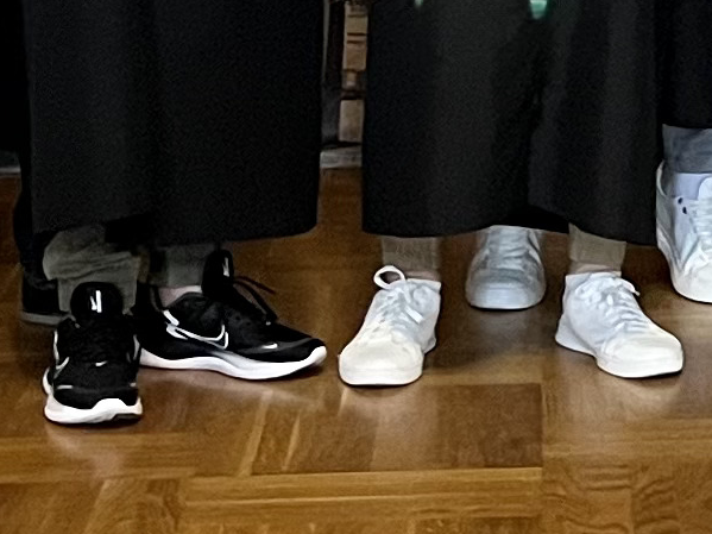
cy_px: -557
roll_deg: +0.5
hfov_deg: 10.9
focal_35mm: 175
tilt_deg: +0.3
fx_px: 3599
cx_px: 1022
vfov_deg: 8.1
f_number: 1.6
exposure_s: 1/60
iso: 320
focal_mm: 5.1
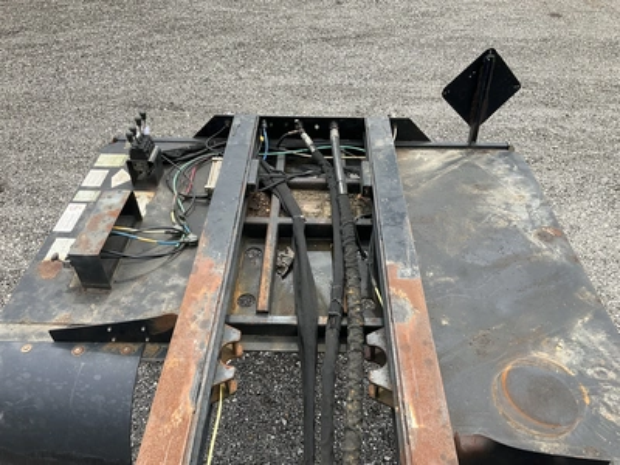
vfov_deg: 48.2
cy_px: 232
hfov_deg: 61.7
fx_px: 519
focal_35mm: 29
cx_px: 310
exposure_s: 1/759
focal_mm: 3
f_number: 1.8
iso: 25
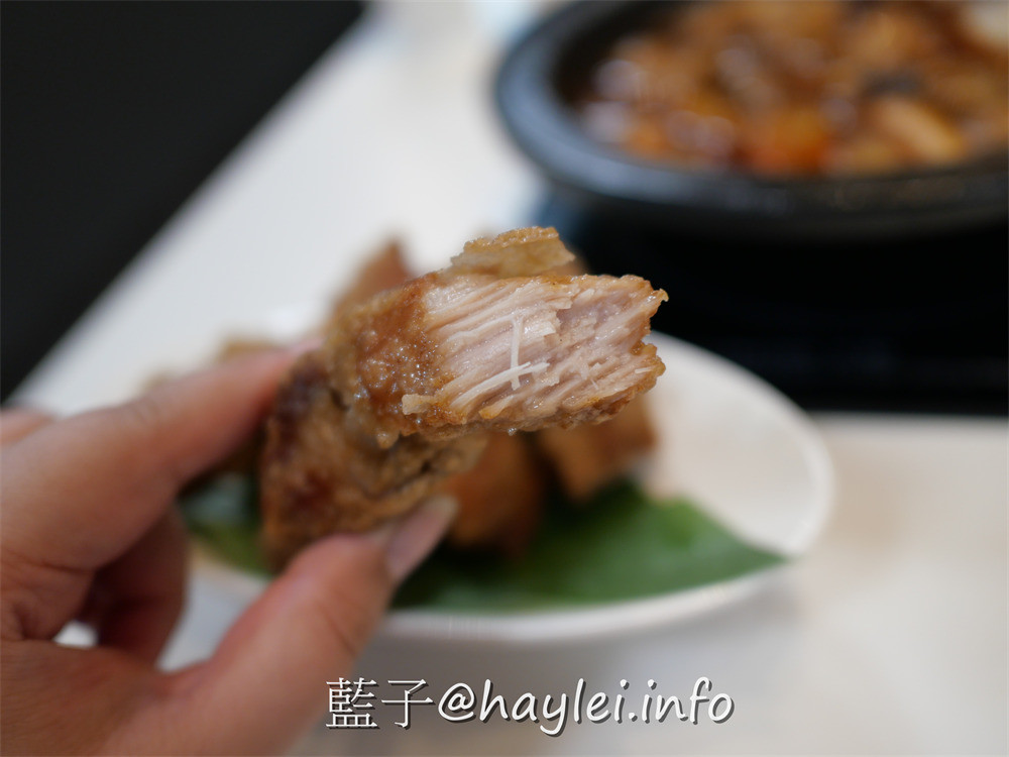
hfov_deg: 60.0
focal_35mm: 30
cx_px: 504
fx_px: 874
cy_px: 378
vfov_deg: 46.8
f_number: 1.7
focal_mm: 15
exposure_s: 1/60
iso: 250
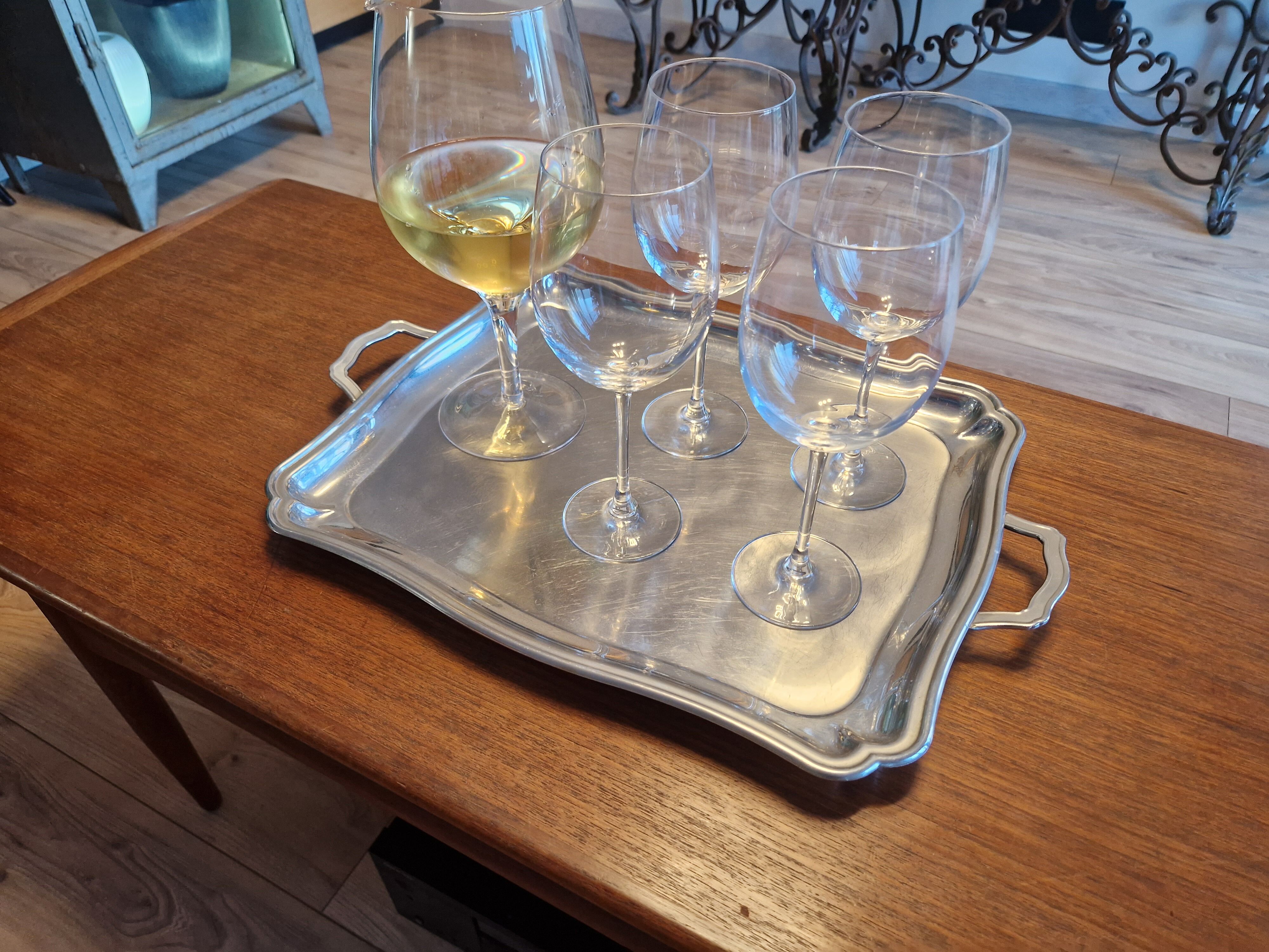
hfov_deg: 73.9
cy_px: 476
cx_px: 634
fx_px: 843
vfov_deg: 58.9
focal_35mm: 23
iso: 320
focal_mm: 5.4
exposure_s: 1/100
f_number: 1.8
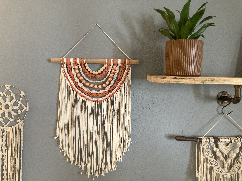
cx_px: 121
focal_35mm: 28
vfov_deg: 49.7
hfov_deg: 63.4
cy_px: 90
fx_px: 196
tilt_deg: +1.5
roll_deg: -1.4
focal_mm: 3.99
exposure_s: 1/50
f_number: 1.8
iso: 200
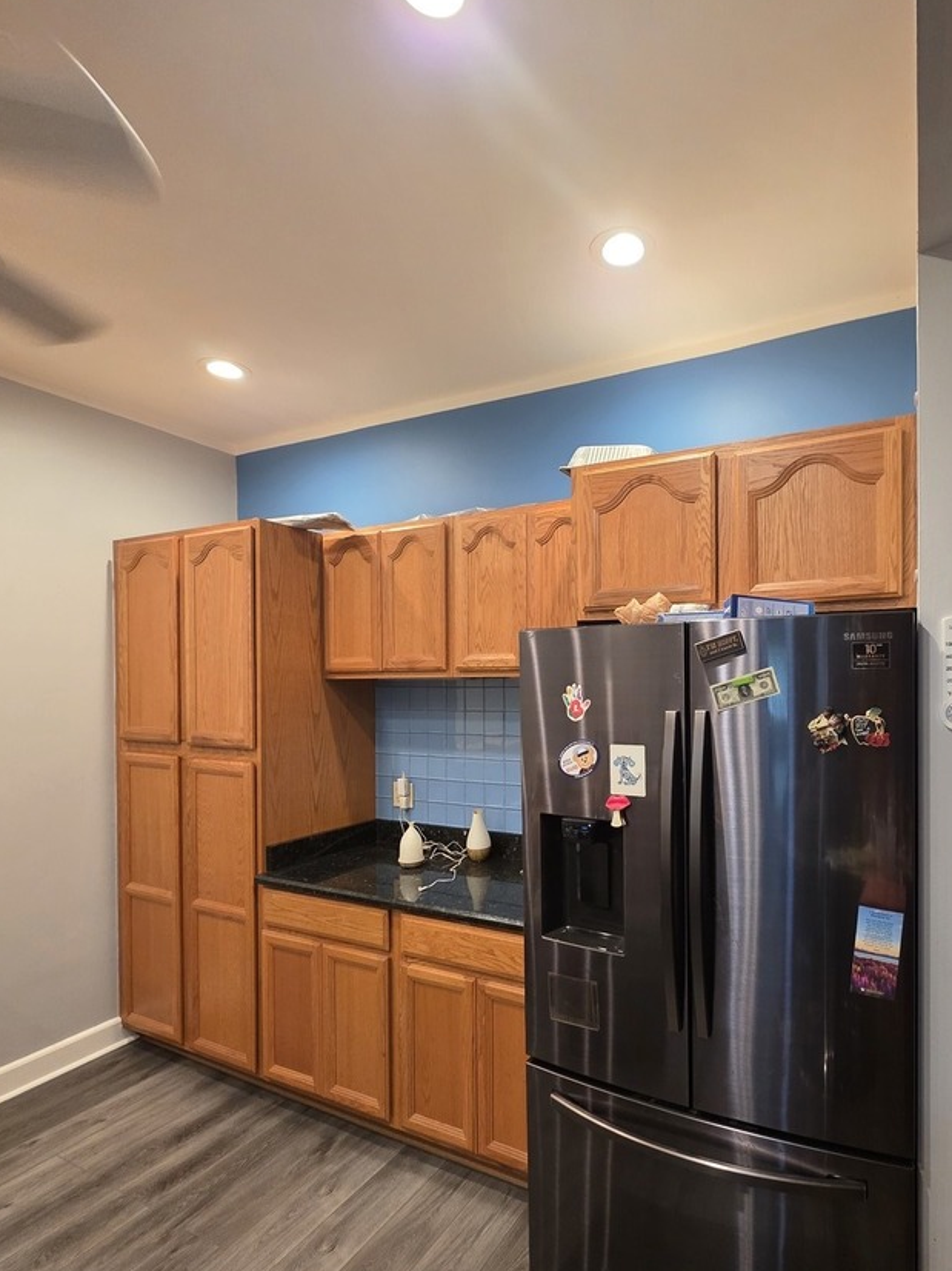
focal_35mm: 17
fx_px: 624
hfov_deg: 73.2
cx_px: 604
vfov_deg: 90.9
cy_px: 686
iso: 320
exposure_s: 1/60
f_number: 1.9
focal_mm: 2.2
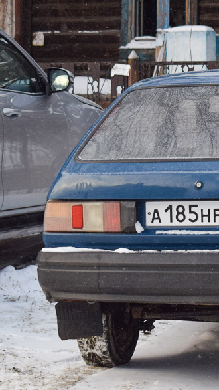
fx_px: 1260
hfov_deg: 9.8
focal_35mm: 122
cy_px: 156
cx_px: 262
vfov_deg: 17.6
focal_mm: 38
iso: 400
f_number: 5
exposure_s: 1/800
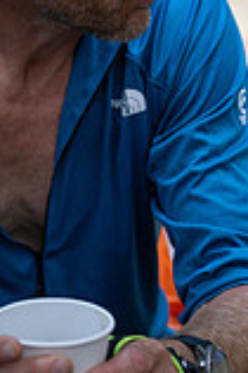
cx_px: 66
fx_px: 2071
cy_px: 135
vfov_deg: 10.3
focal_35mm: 200
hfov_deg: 6.8
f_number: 3.5
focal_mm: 70
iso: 1250
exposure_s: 1/640
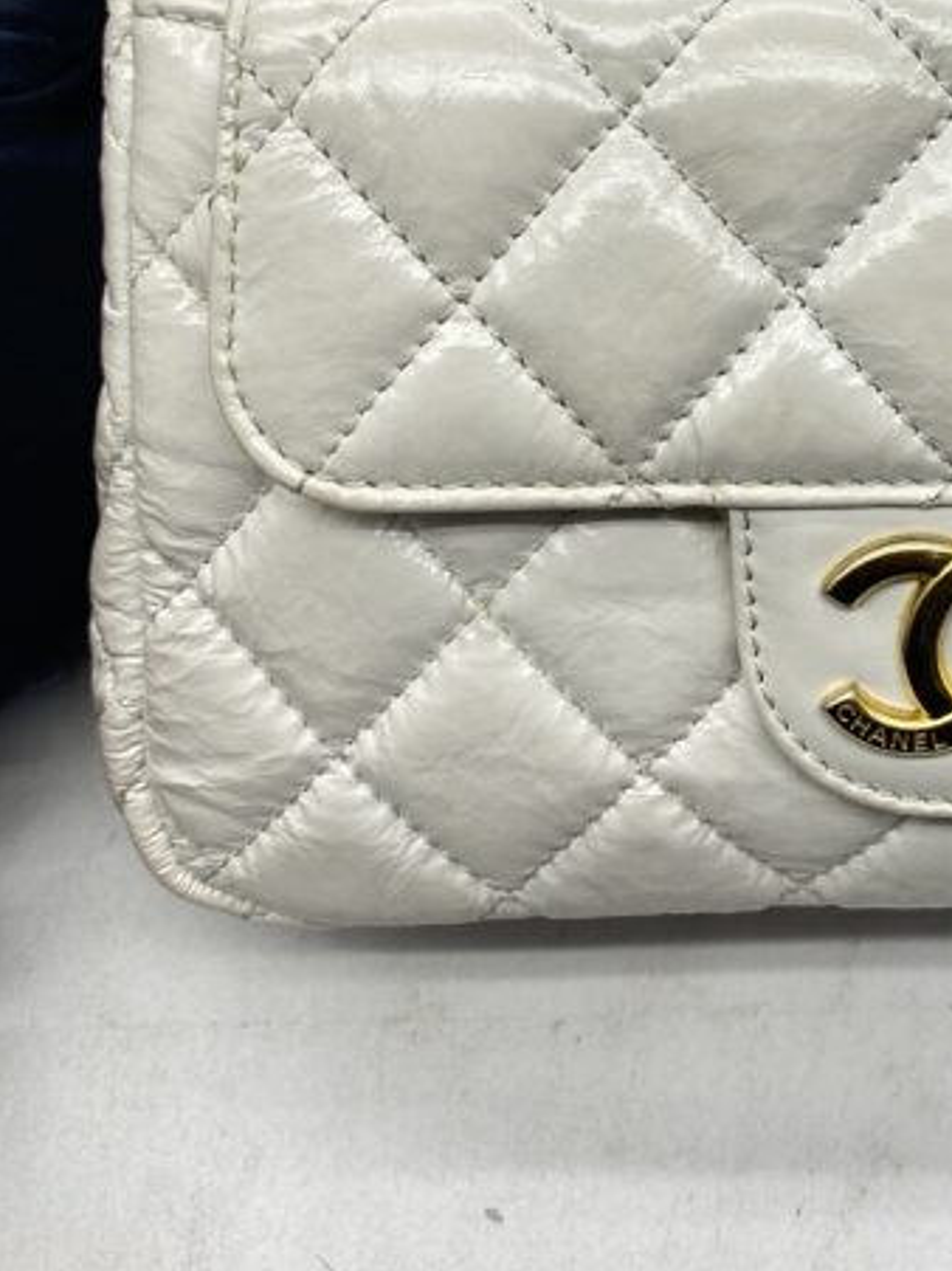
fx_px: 2164
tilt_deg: -54.7
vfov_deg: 31.6
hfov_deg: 23.8
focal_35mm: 59
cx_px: 938
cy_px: 194
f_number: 1.8
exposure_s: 1/100
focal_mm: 4.25
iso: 32
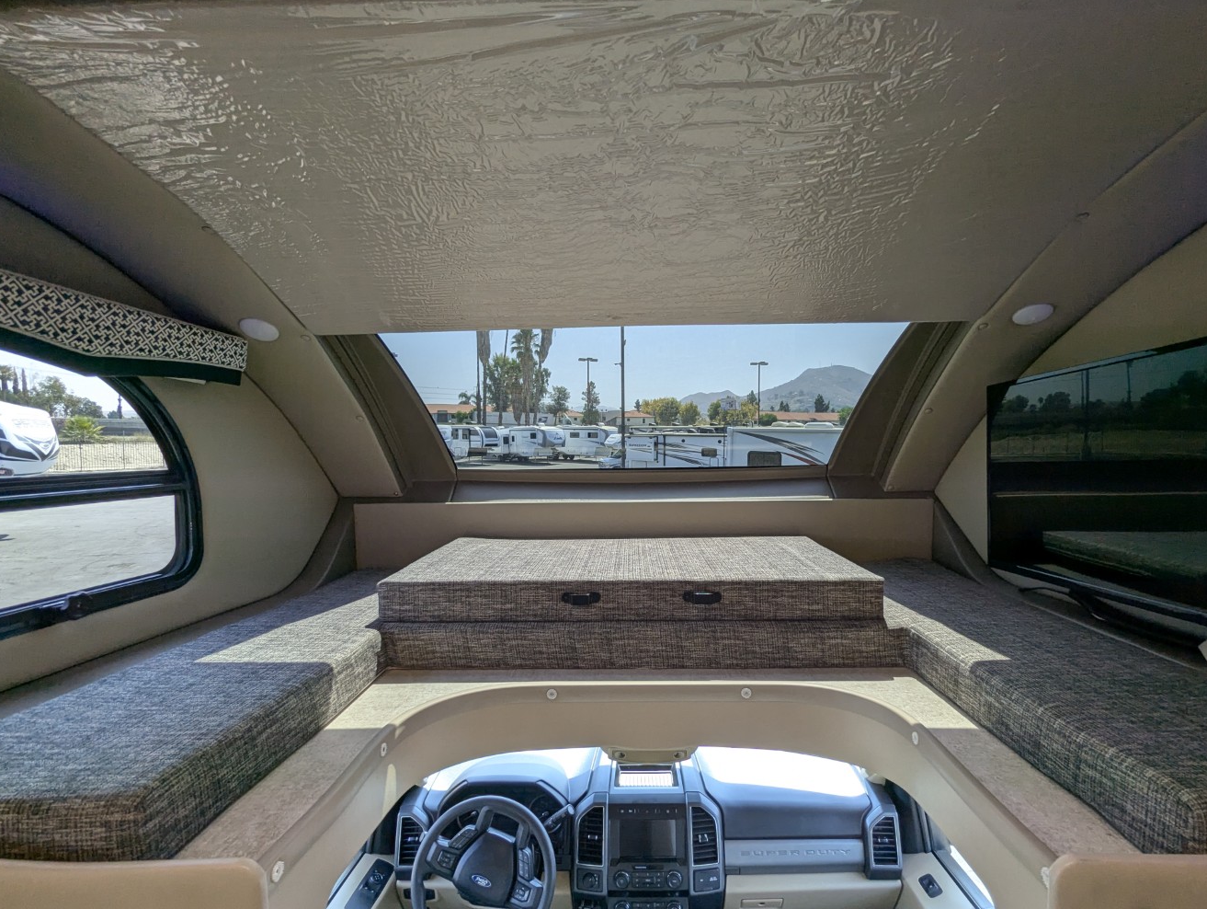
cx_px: 632
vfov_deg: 74.8
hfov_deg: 90.9
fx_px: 593
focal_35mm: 17
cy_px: 479
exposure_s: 1/155
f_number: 2.2
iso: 67
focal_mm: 2.35
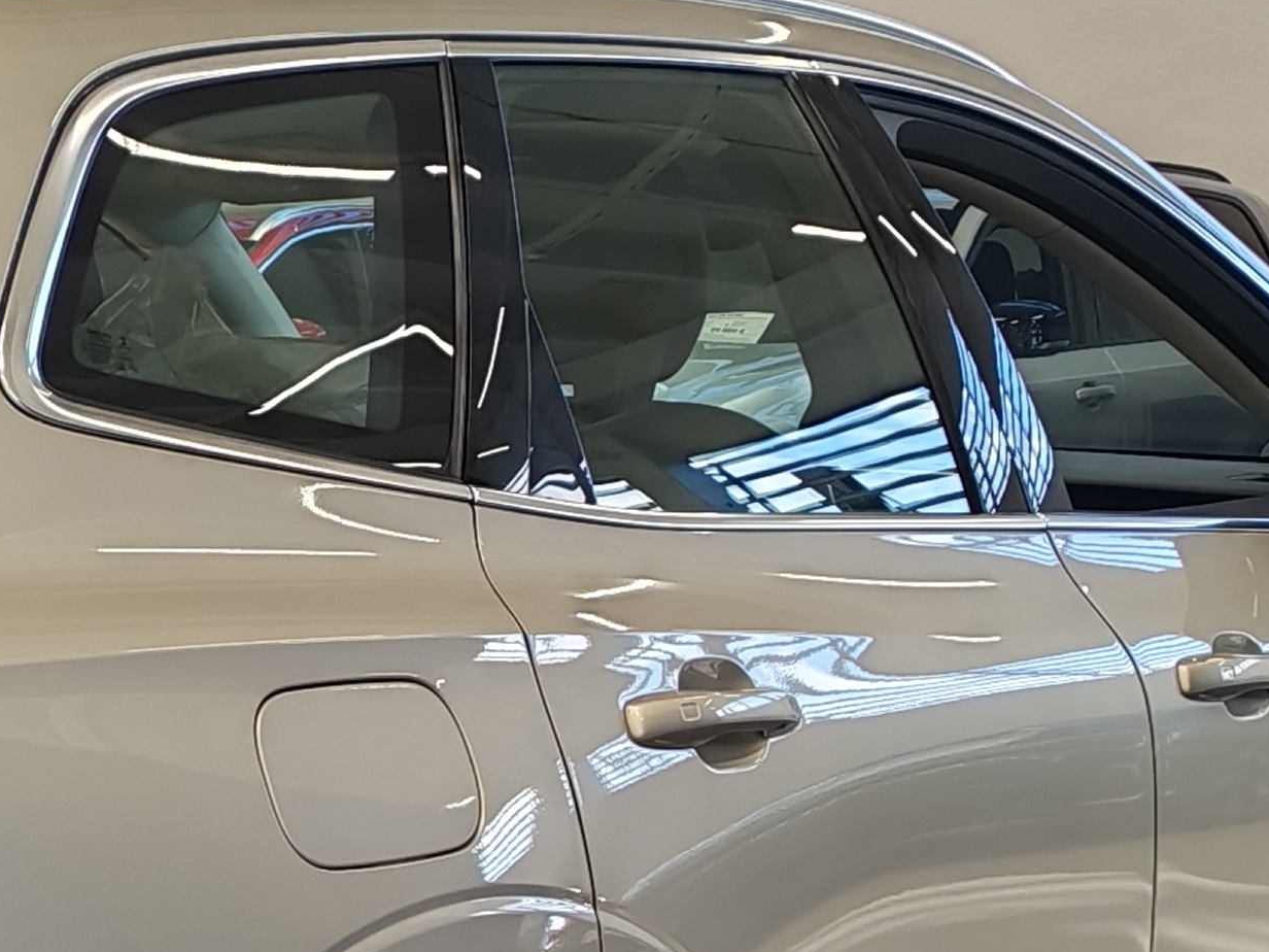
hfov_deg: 17.0
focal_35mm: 113
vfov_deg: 12.8
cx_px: 4
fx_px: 4143
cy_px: 1114
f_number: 1.9
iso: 80
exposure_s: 1/100
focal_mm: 6.12
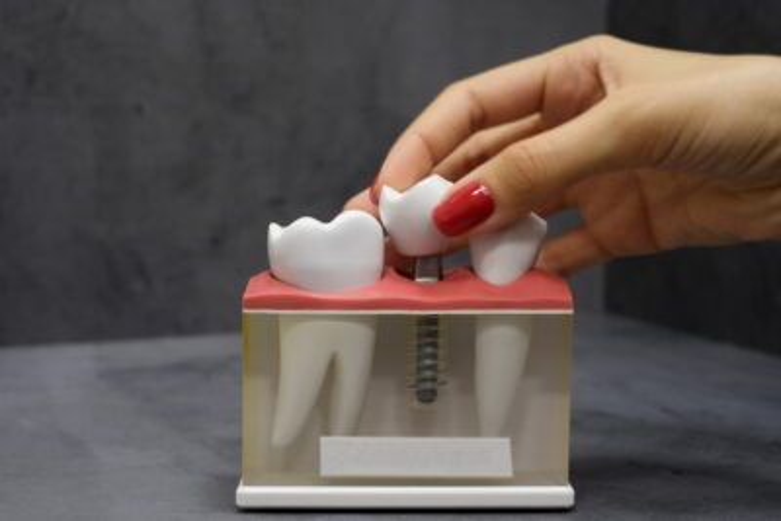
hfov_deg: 37.5
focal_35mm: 53
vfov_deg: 25.5
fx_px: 1150
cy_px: 260
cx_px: 390
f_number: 5.6
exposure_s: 1/5
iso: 200
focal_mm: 35
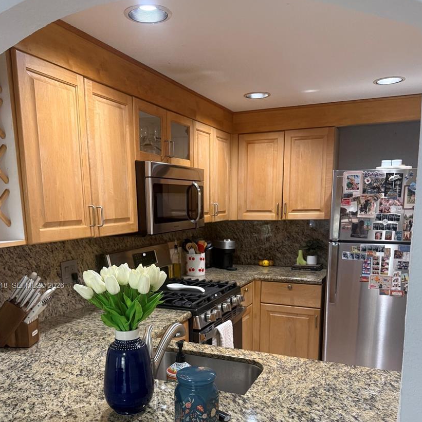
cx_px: 200
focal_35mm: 31
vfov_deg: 51.4
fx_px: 428
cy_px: 286
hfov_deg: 52.5
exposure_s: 1/60
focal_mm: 6.76
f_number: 1.78
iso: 250
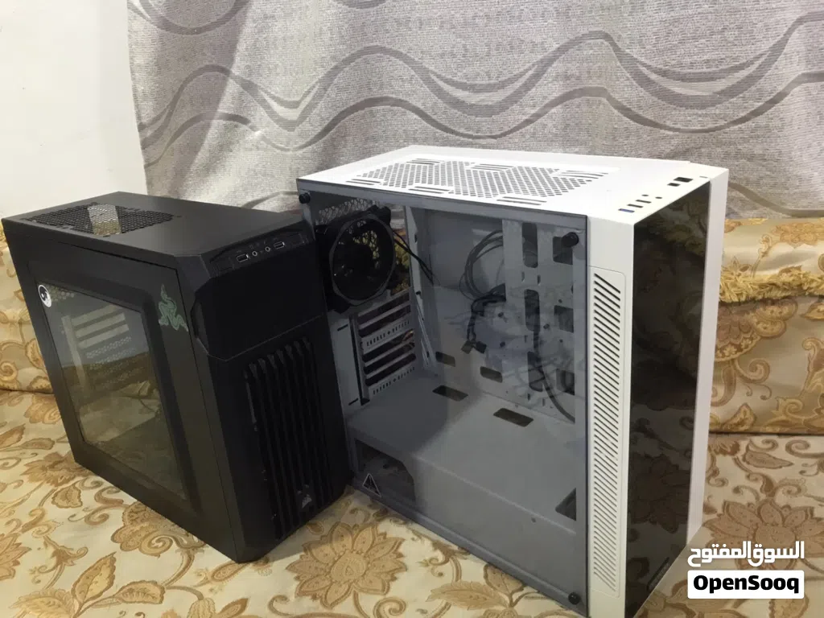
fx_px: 667
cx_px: 412
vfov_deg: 49.7
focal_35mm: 28
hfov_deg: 63.4
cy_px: 309
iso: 100
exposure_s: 1/11
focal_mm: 3.99
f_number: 1.8
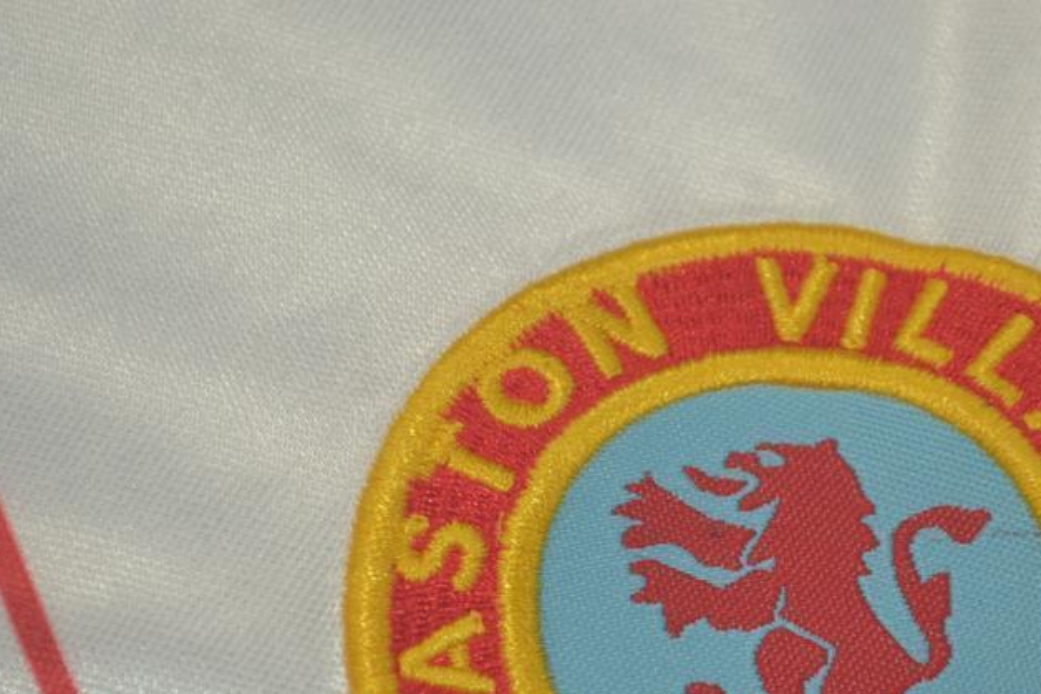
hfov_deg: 14.4
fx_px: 4103
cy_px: 570
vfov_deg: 9.6
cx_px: 794
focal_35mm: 142
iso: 200
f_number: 5.6
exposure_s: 1/100
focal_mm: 55
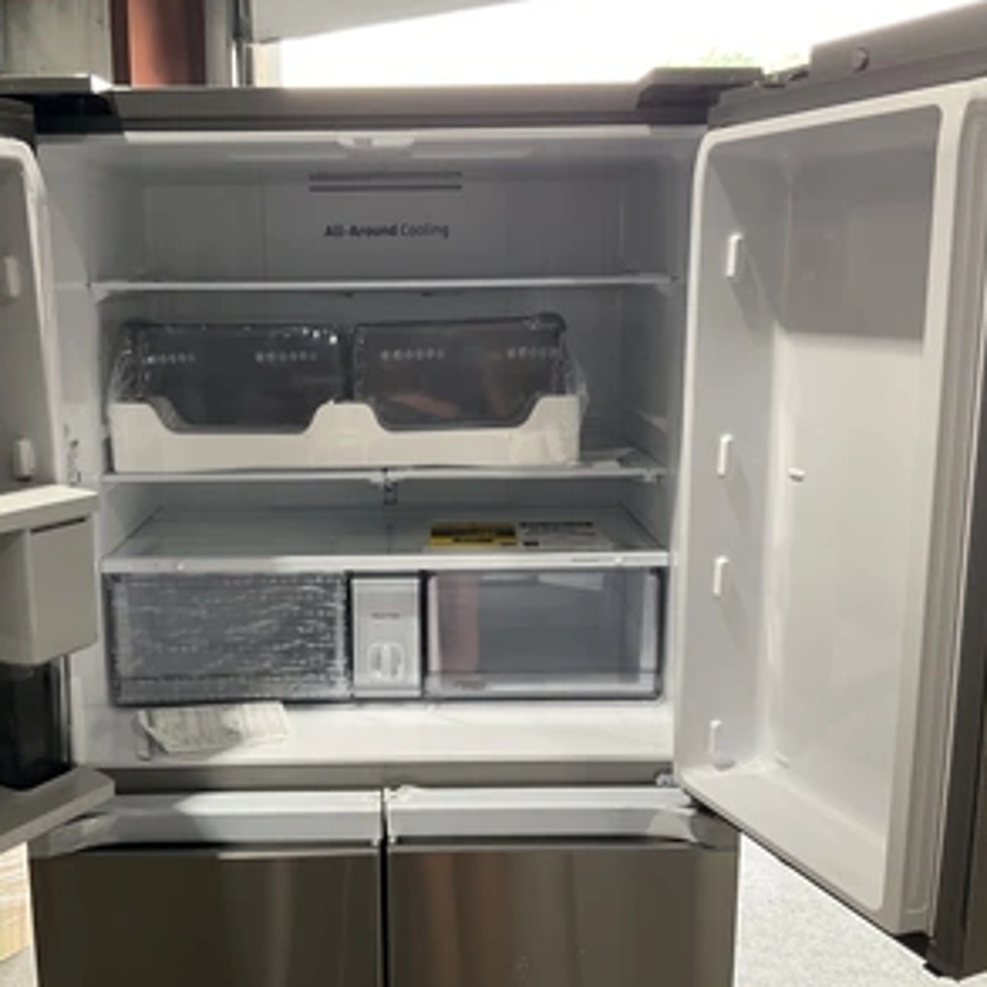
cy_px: 488
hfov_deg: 47.0
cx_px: 411
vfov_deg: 47.2
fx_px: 1129
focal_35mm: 35
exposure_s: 1/83
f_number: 1.8
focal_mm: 3
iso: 64
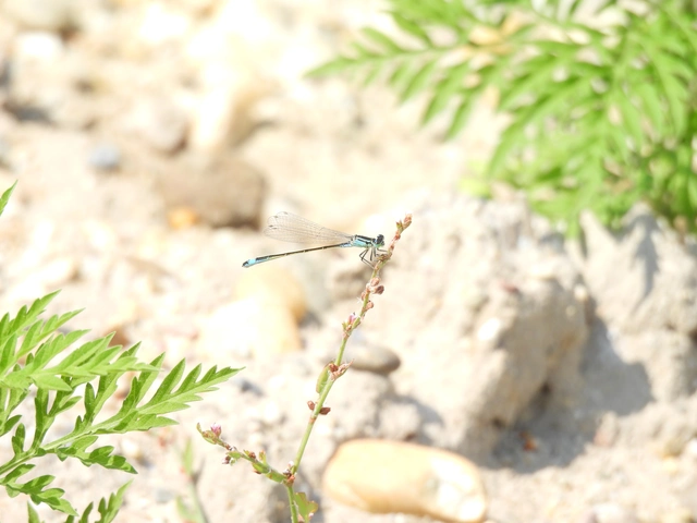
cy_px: 262
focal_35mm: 700
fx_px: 14095
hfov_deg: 2.8
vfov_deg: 2.1
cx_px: 348
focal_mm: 125
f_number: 5.6
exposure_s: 1/320
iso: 100
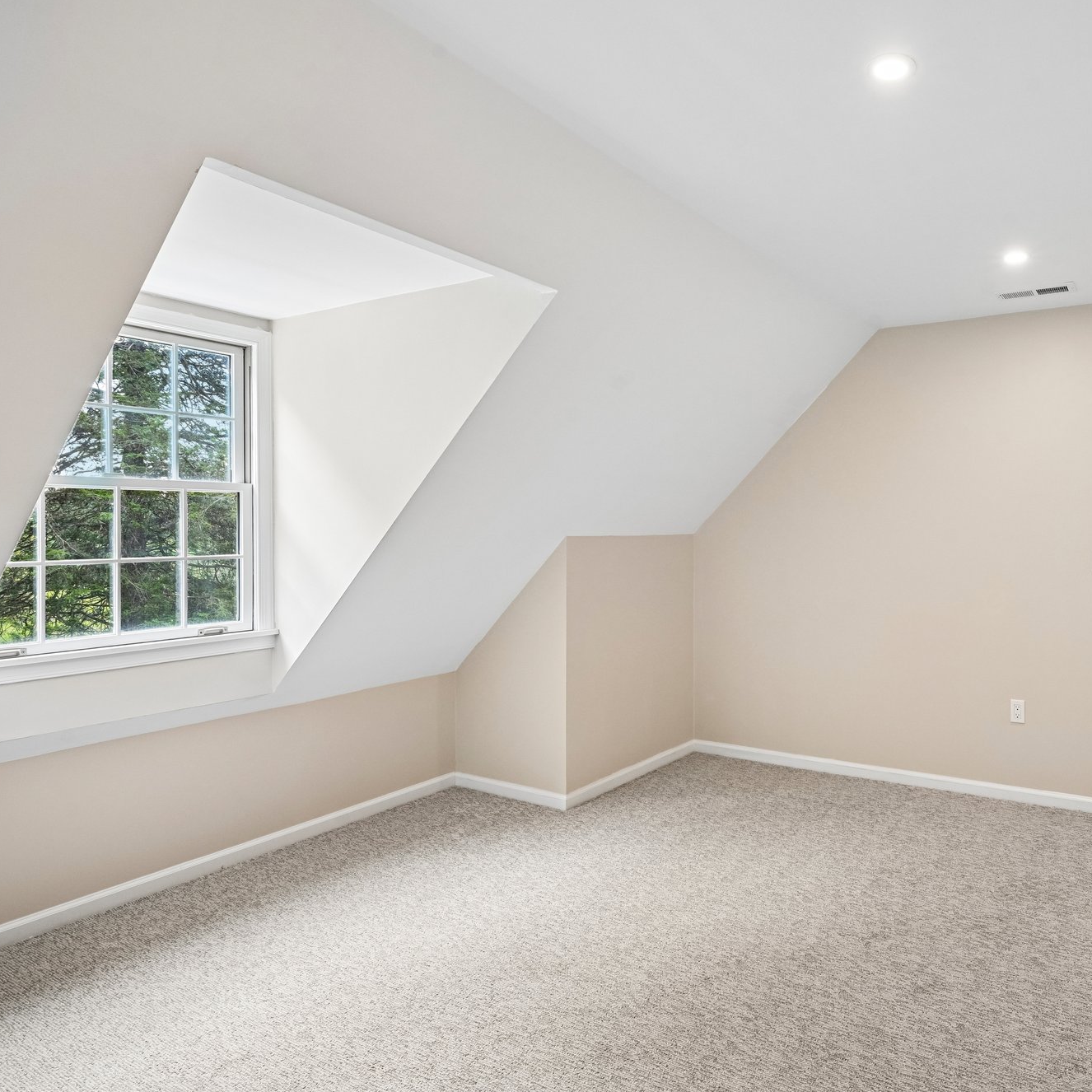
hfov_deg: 67.6
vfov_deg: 72.1
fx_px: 749
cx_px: 818
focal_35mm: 21
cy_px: 532
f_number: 8
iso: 800
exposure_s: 1/40
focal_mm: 16
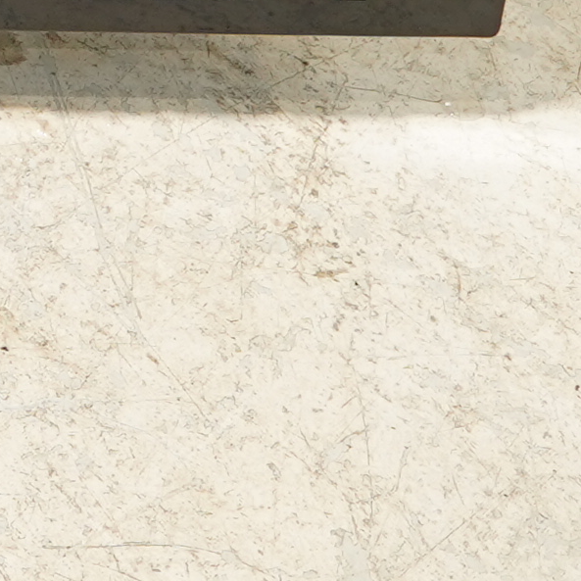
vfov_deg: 8.8
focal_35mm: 186
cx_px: -1118
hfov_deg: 8.1
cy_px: -634
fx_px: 3532
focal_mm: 22
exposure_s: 1/60
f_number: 4
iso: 250
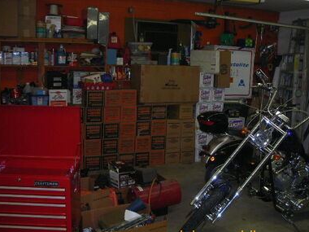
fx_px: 357
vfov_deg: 36.0
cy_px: 121
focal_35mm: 40
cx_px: 158
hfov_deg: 46.8
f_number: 3.2
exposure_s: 1/60.1
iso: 99
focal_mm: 6.3
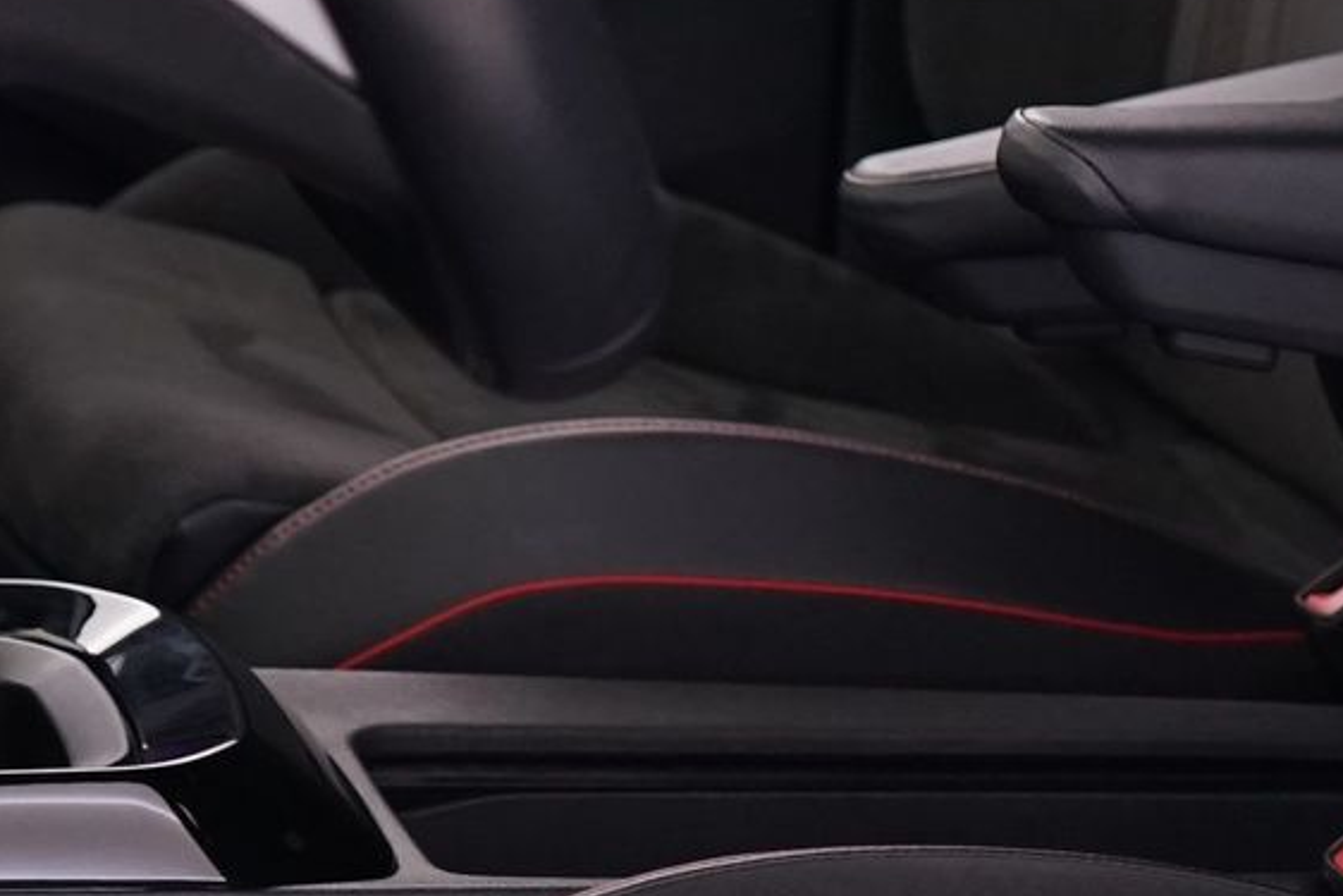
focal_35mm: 129
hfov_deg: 15.5
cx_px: 1486
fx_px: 4813
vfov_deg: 10.6
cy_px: 732
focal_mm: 29
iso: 1250
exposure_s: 1/6
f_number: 3.5
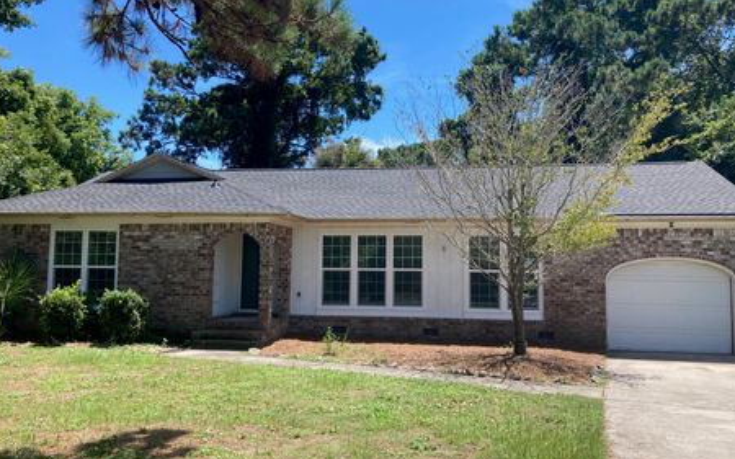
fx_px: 661
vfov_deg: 38.3
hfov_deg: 58.2
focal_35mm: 33
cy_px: 213
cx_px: 369
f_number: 1.8
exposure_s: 1/1080
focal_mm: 3.99
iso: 20
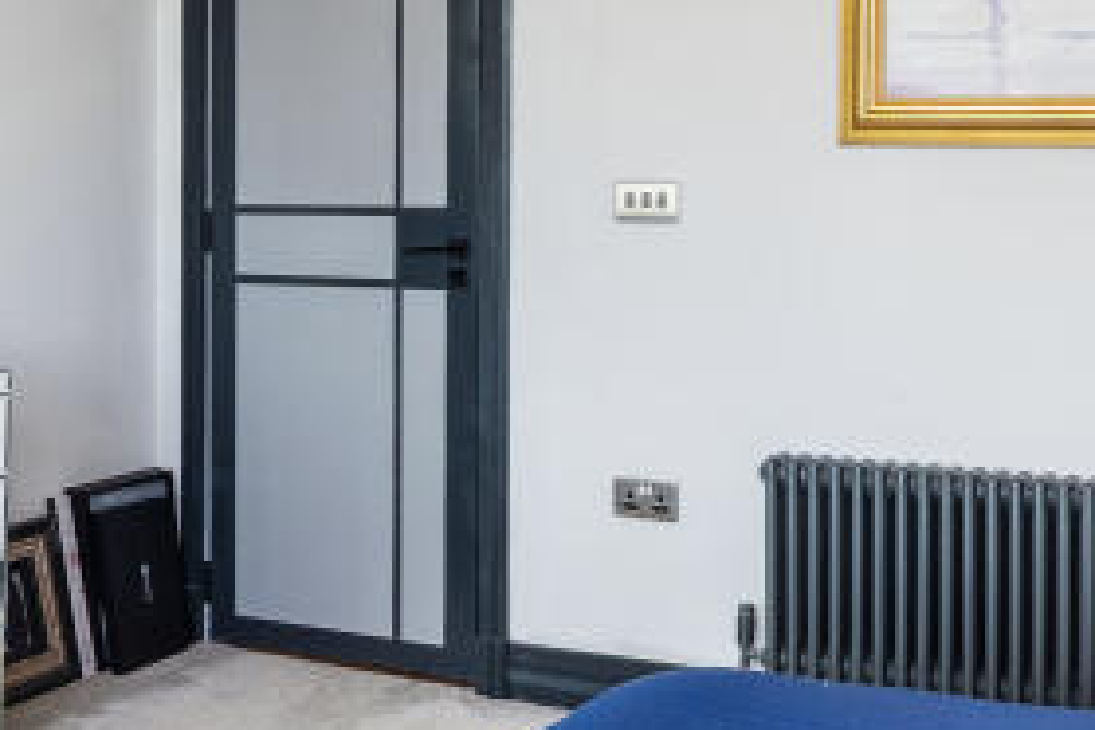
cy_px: 110
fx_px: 1673
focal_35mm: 55
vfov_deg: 24.1
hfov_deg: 35.9
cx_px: 373
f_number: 9
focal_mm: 10
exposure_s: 1/10
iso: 320
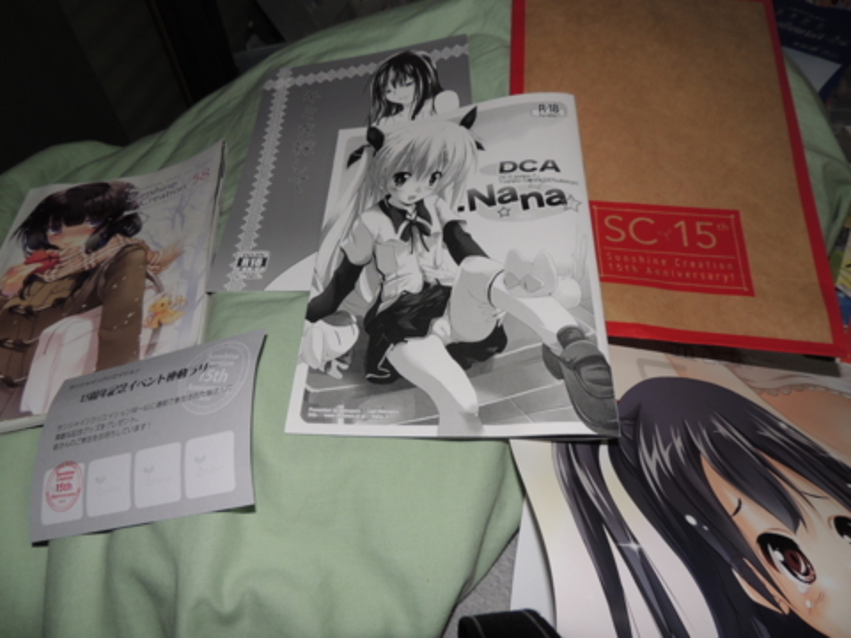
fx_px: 590
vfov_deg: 56.8
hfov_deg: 71.6
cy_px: 319
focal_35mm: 24
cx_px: 426
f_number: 3
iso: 100
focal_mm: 4.3
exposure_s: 1/30
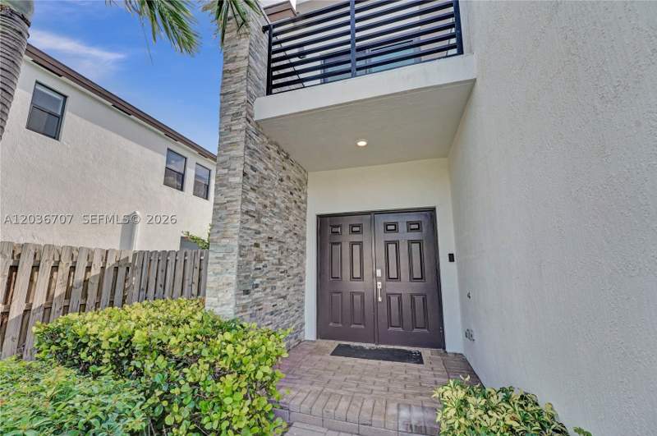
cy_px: 218
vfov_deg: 81.0
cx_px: 328
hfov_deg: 104.3
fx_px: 255
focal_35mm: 14
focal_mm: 14
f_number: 9
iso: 1600
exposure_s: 1/1000
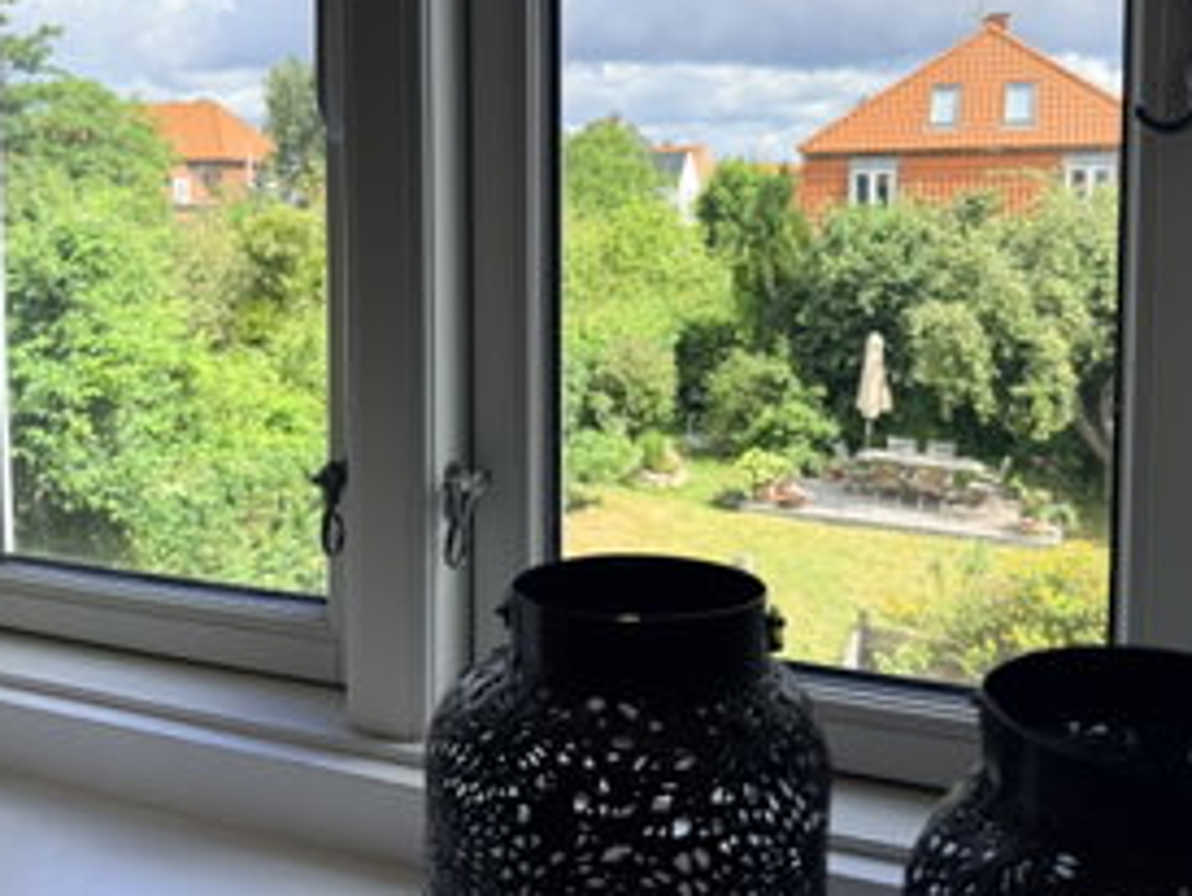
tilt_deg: -2.8
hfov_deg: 52.6
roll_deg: +0.2
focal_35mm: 35
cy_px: 283
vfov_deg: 40.1
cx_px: 570
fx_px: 1206
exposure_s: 1/2370
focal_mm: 6.76
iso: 80
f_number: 1.78
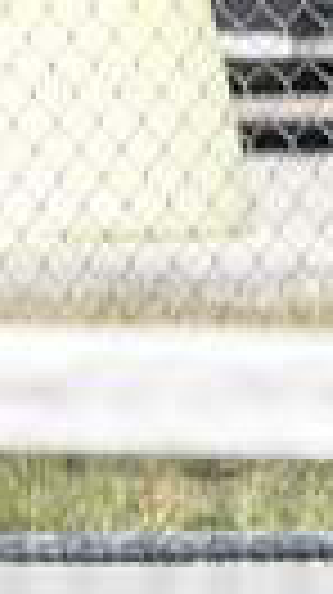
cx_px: -932
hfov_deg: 0.7
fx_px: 26062
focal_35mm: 1656
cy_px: -254
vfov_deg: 1.3
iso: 1600
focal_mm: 240
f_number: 6.3
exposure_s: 1/6400
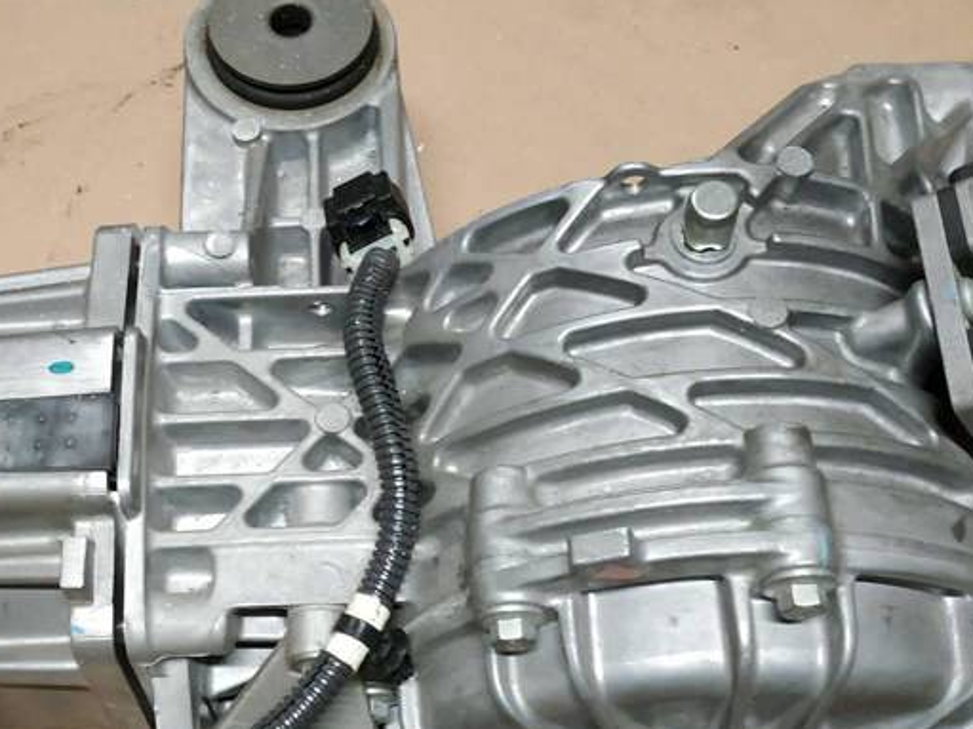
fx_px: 1321
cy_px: 525
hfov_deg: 40.2
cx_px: 383
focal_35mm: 47
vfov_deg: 30.5
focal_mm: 3.94
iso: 400
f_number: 1.9
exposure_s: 1/20
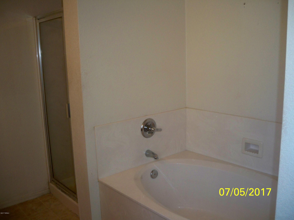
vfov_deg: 40.7
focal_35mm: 35
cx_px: 147
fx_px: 297
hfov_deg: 52.6
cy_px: 110
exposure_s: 1/60
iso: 200
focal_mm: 6.3
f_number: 3.1
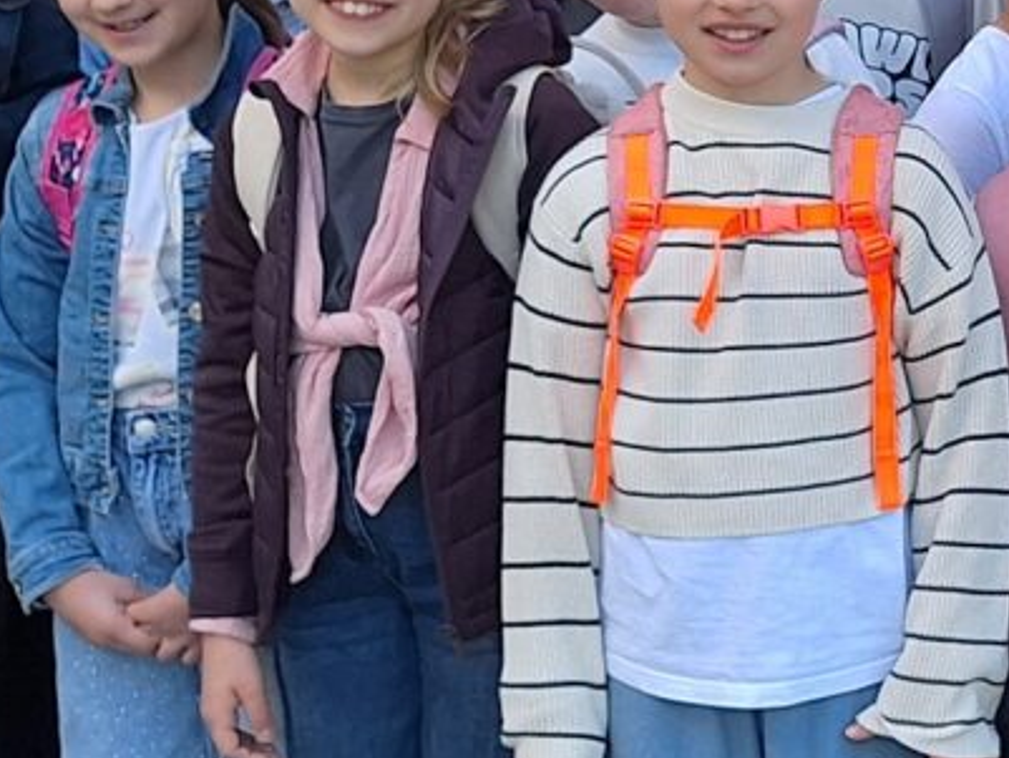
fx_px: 3207
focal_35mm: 110
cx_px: 1781
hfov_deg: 15.5
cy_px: 93
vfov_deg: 13.4
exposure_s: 1/219
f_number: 1.8
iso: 40
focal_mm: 5.54
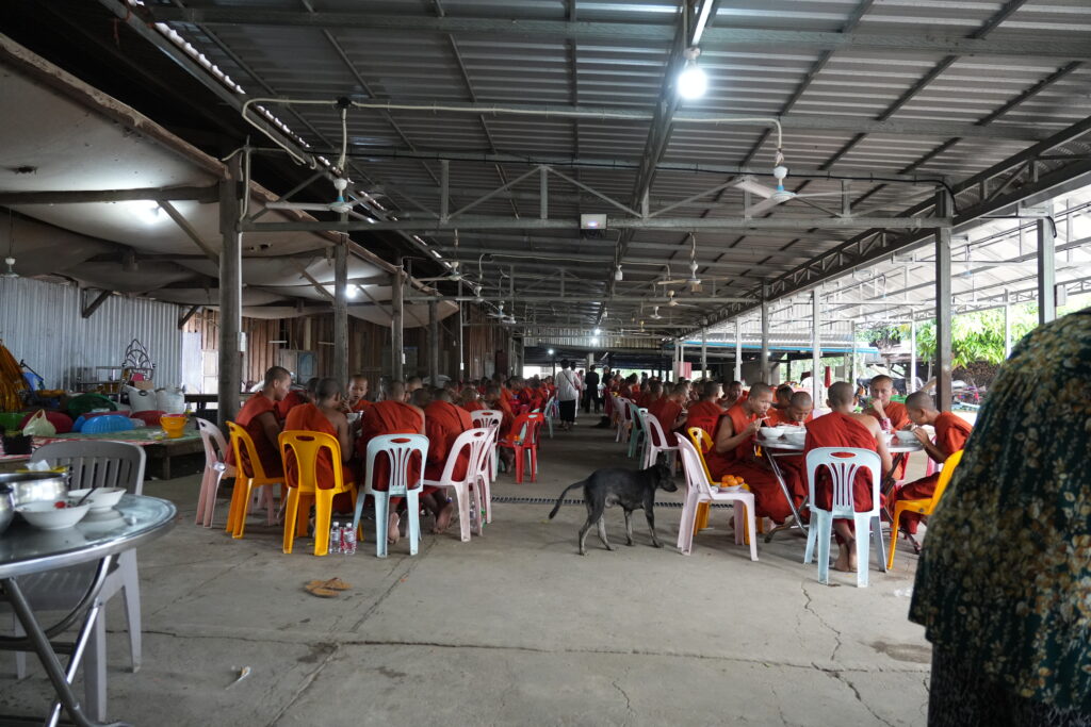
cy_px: 364
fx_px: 727
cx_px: 546
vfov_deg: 53.1
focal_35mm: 24
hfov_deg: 73.7
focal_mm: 24
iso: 4000
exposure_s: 1/160
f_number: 4
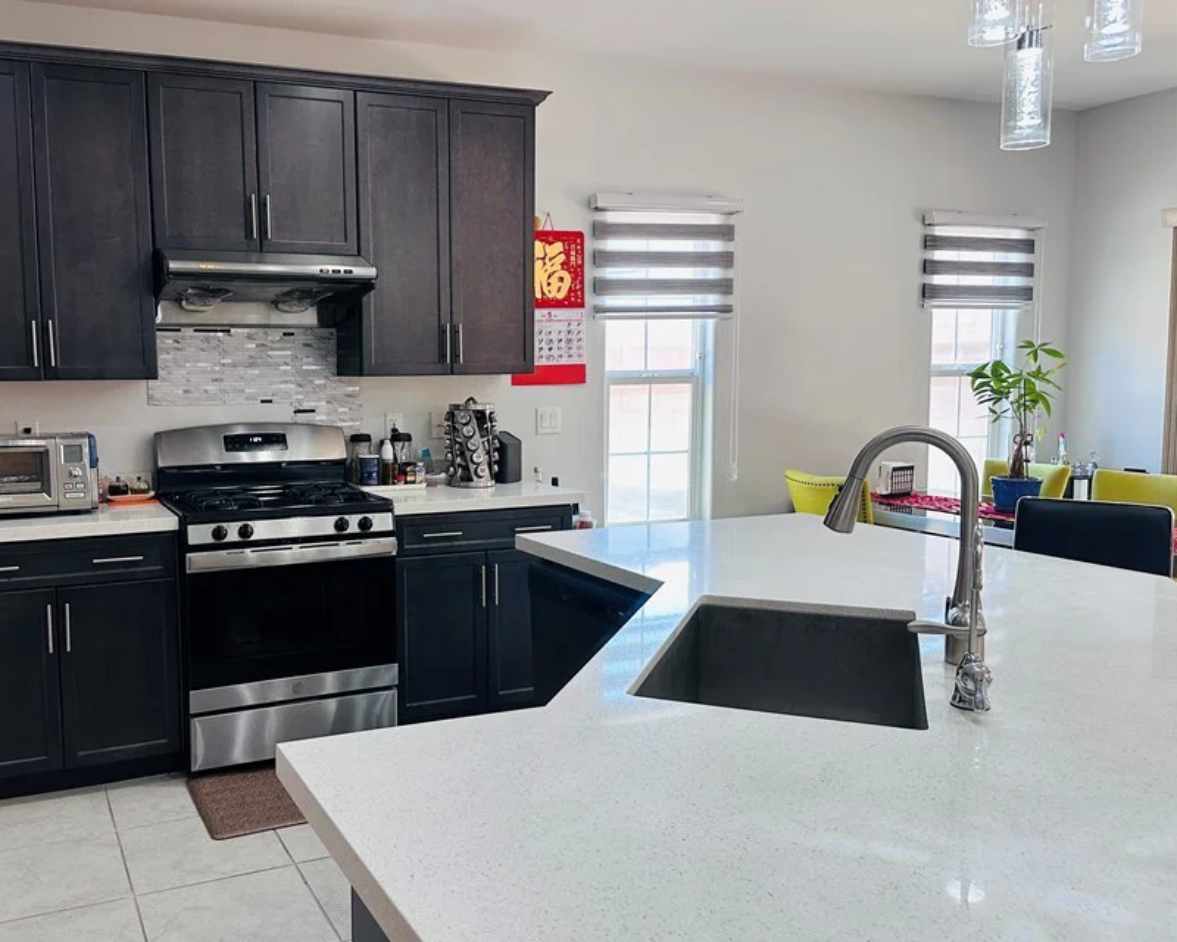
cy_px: 467
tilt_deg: -3.2
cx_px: 427
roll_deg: +0.6
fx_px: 1045
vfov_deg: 48.5
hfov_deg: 57.9
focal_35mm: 30
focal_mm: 6.86
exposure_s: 1/120
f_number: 1.78
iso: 200
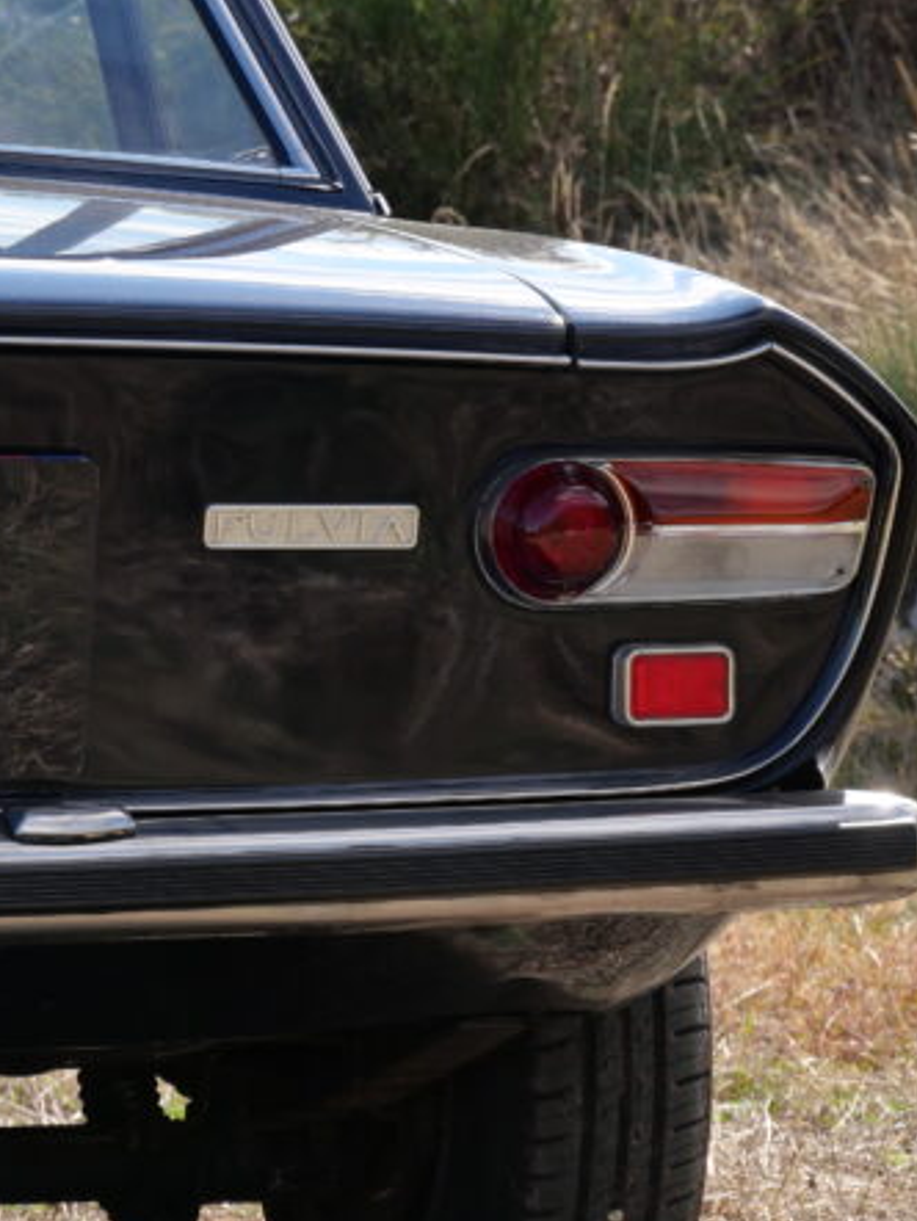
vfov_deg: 9.1
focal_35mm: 217
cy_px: 348
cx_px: 221
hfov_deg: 6.8
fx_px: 7657
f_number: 7.1
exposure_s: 1/400
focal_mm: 60
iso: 200
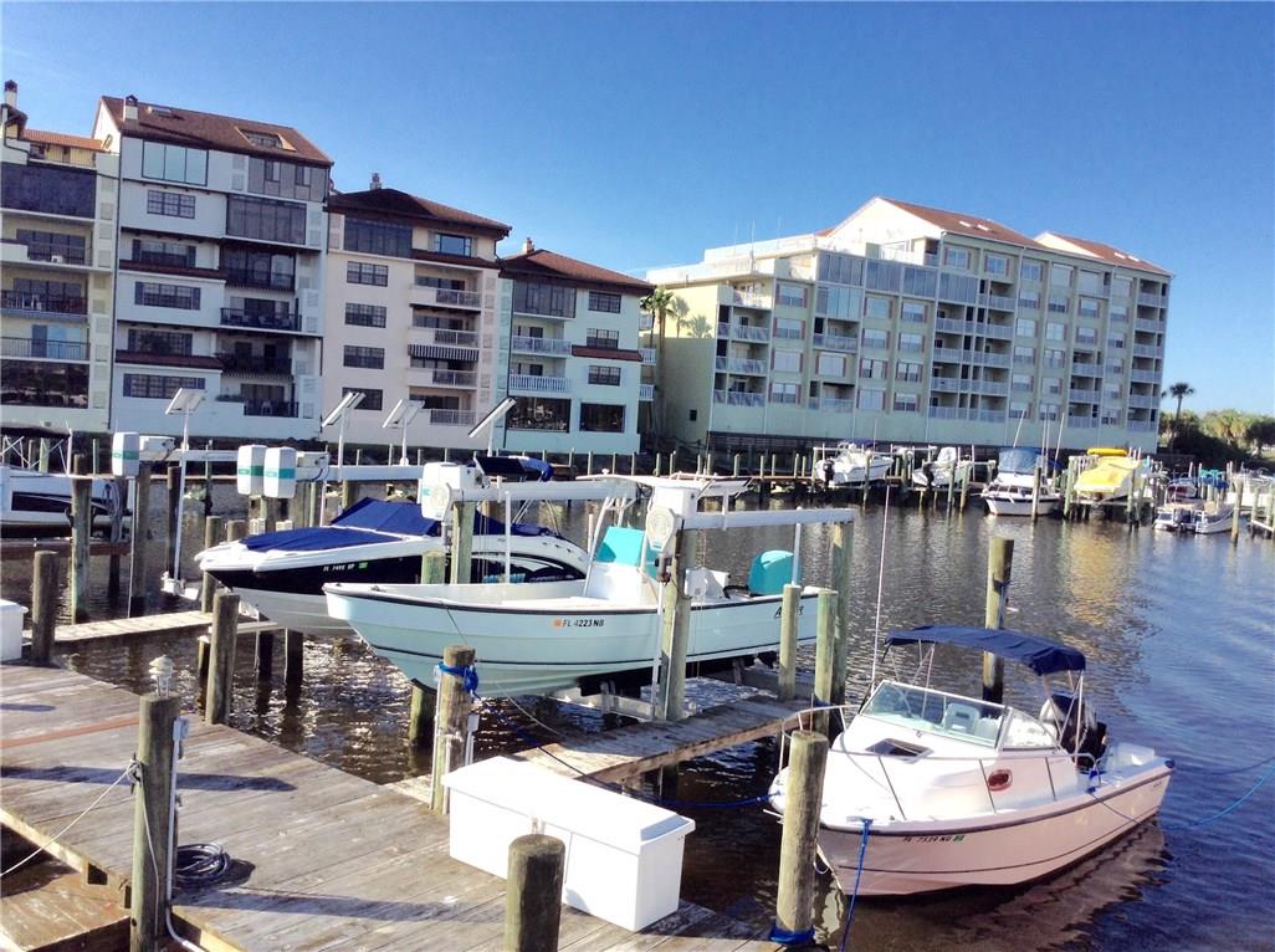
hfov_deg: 55.4
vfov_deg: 42.8
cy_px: 476
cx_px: 638
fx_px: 1213
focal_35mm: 33
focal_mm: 3.3
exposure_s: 1/950
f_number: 2.4
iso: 25
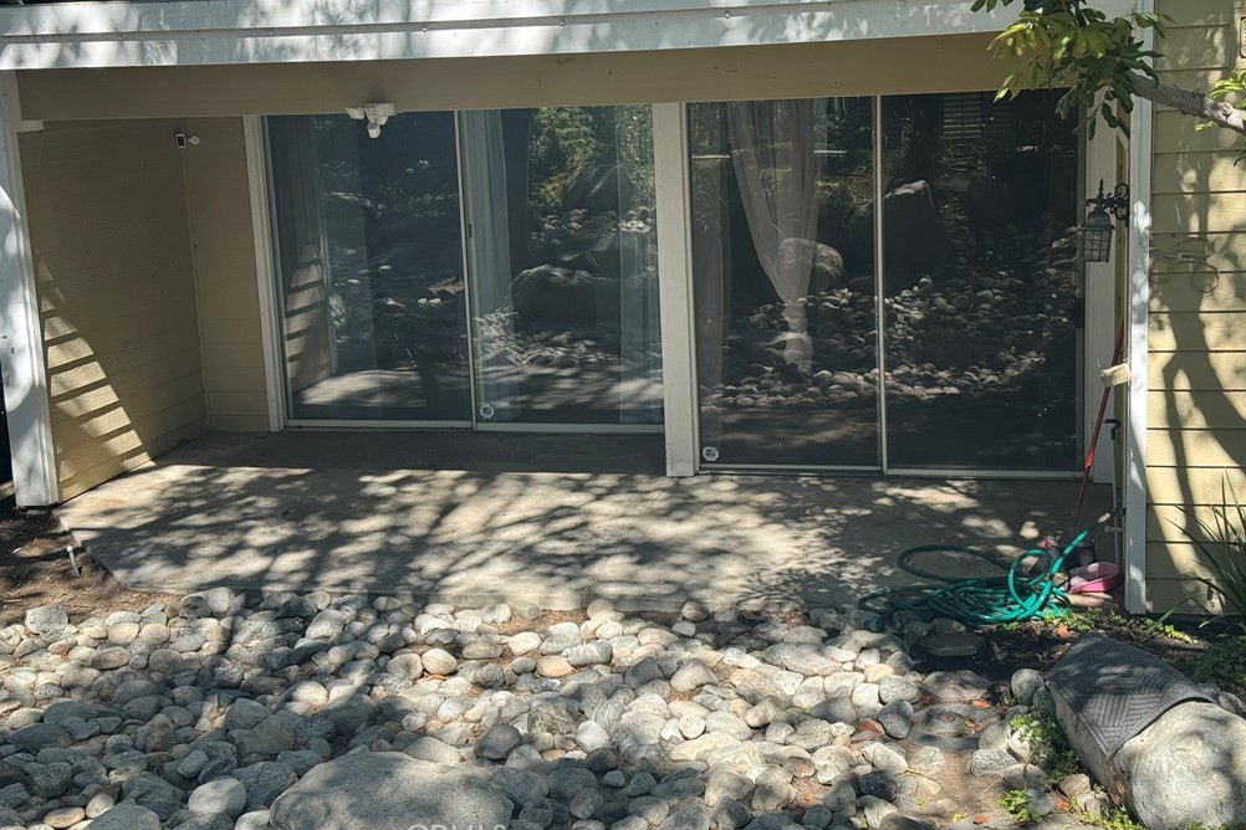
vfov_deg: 26.5
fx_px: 1765
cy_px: 376
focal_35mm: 51
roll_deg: +2.6
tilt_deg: -11.8
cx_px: 617
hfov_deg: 38.9
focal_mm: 6.76
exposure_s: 1/1152
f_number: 1.78
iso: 64
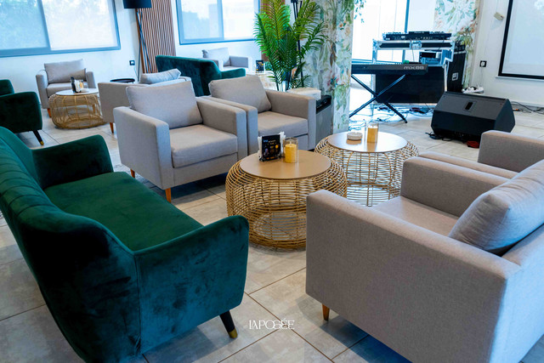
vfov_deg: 46.4
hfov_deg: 65.5
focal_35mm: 28
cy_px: 182
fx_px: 423
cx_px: 272
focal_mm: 28
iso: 2000
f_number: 5
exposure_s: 1/50
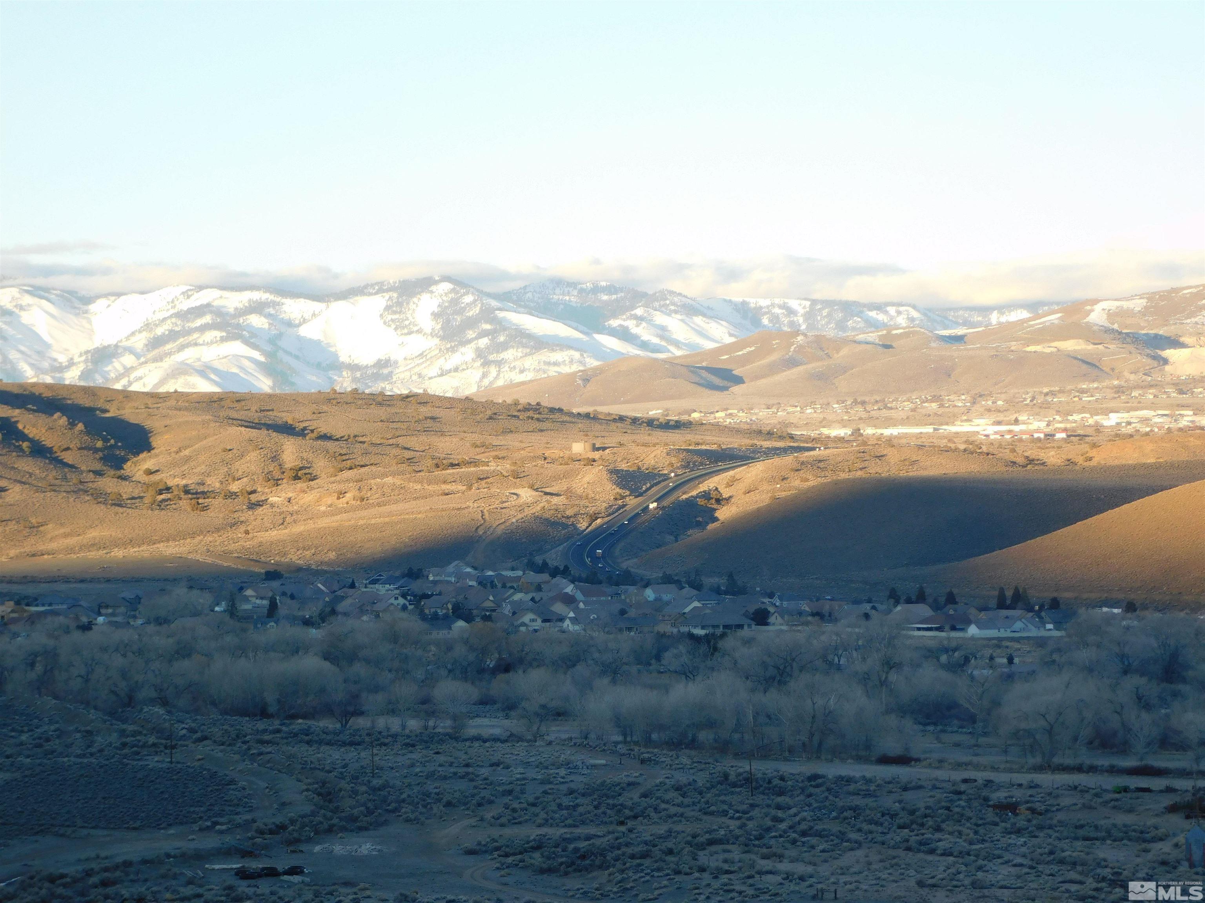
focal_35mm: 134
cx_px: 602
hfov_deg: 14.7
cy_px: 452
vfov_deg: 11.1
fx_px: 4665
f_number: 5
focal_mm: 23.7
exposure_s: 1/160
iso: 125
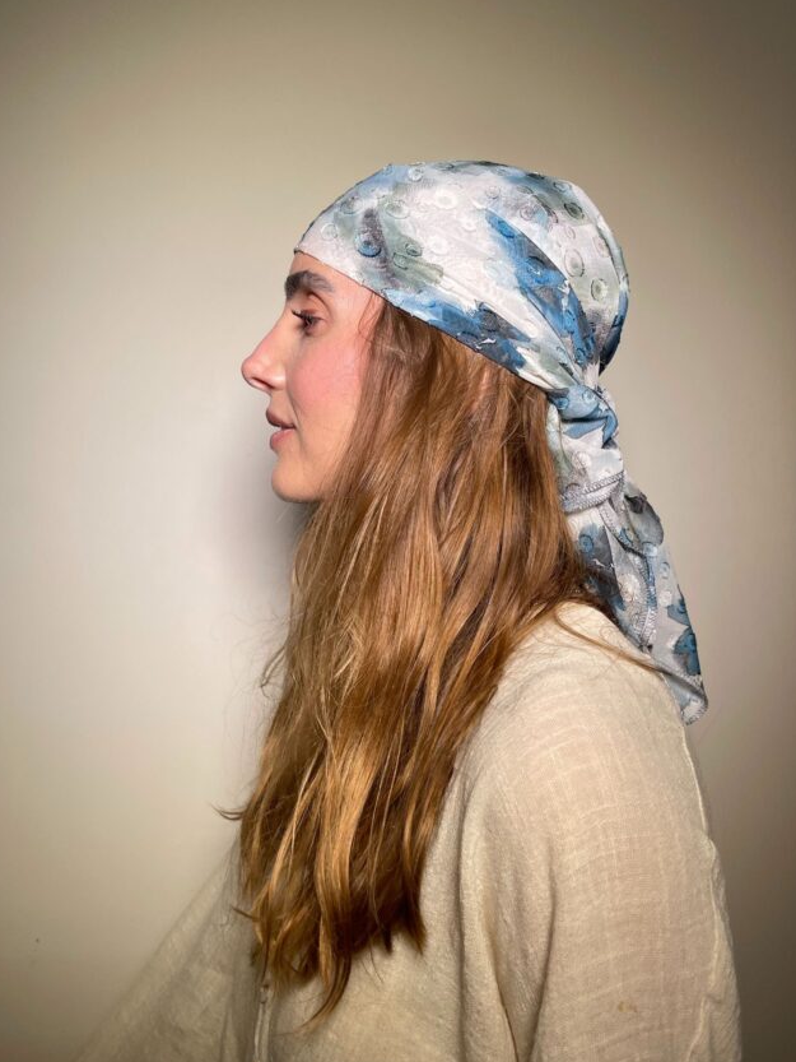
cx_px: 424
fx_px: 920
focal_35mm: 30
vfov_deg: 59.9
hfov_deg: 46.8
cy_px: 507
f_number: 1.6
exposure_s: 1/149
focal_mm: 5.1
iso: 32
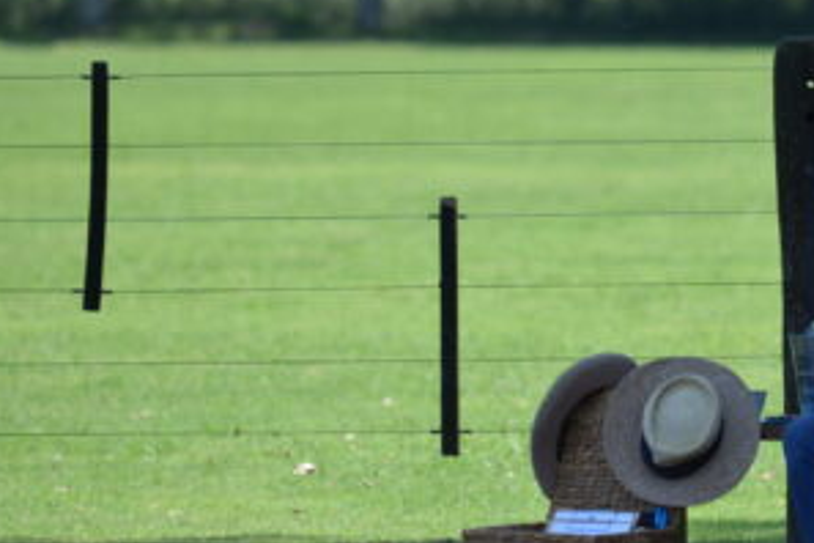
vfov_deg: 1.7
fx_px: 18517
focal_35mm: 819
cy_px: 354
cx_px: 545
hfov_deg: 2.5
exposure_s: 1/500
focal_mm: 270
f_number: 5.6
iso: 200
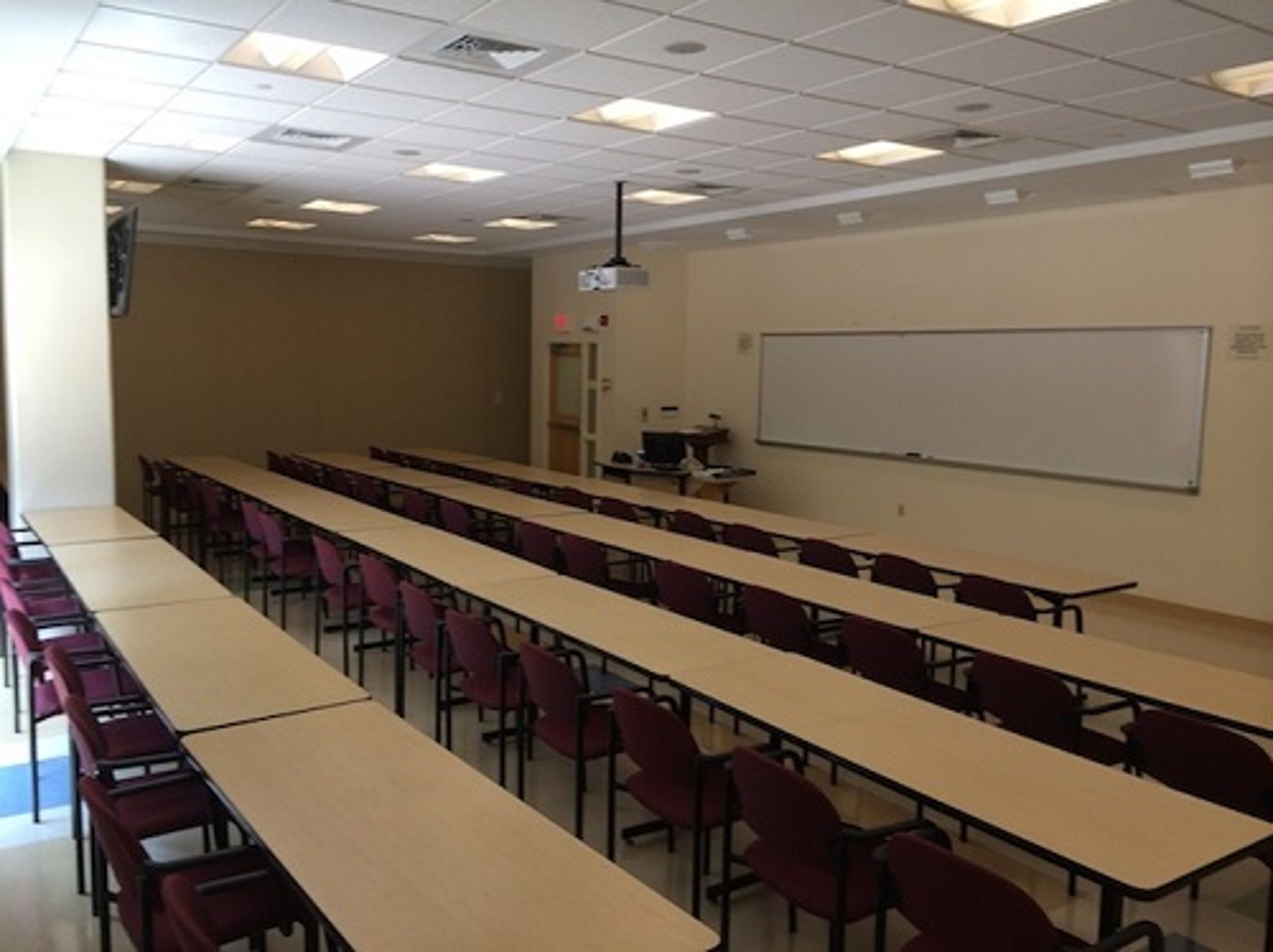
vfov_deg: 46.7
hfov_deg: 60.0
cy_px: 476
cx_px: 636
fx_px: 1102
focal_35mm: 30
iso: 40
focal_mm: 4.12
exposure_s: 1/60
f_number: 2.2
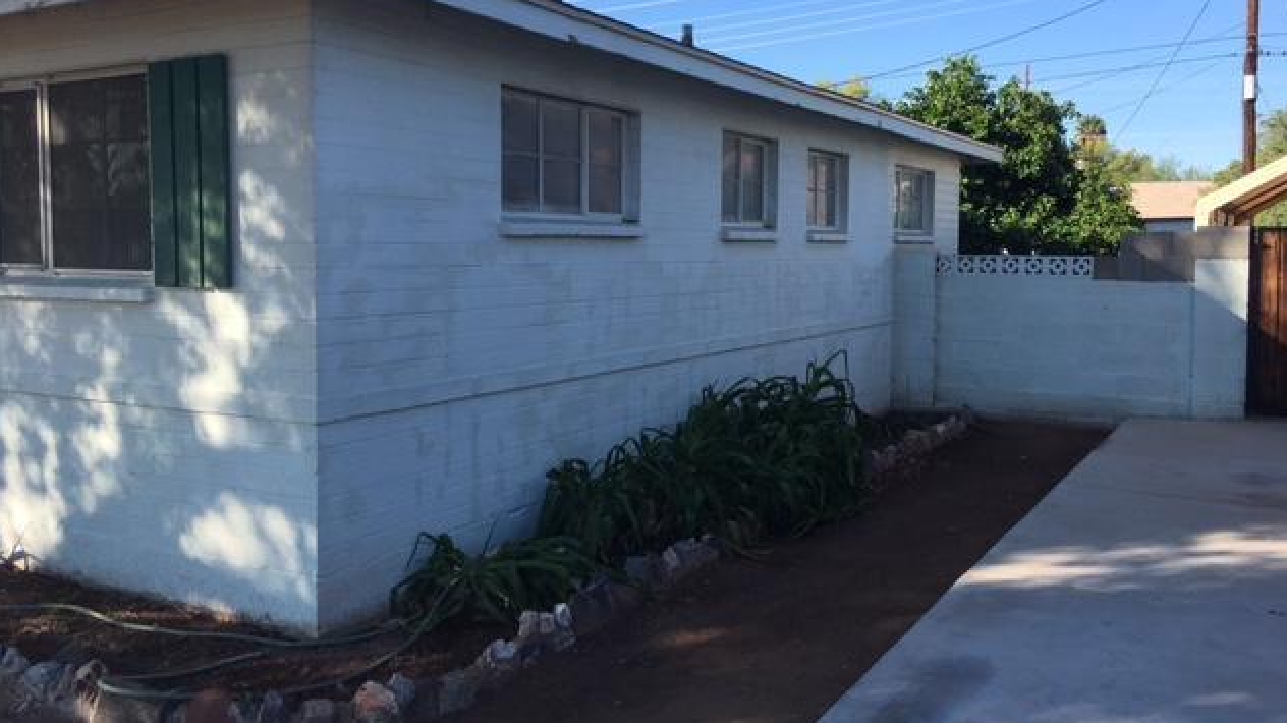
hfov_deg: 61.0
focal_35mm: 32
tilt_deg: -2.4
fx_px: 1092
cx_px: 644
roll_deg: -0.3
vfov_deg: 36.6
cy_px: 310
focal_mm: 4.15
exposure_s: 1/845
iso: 25
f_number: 2.2
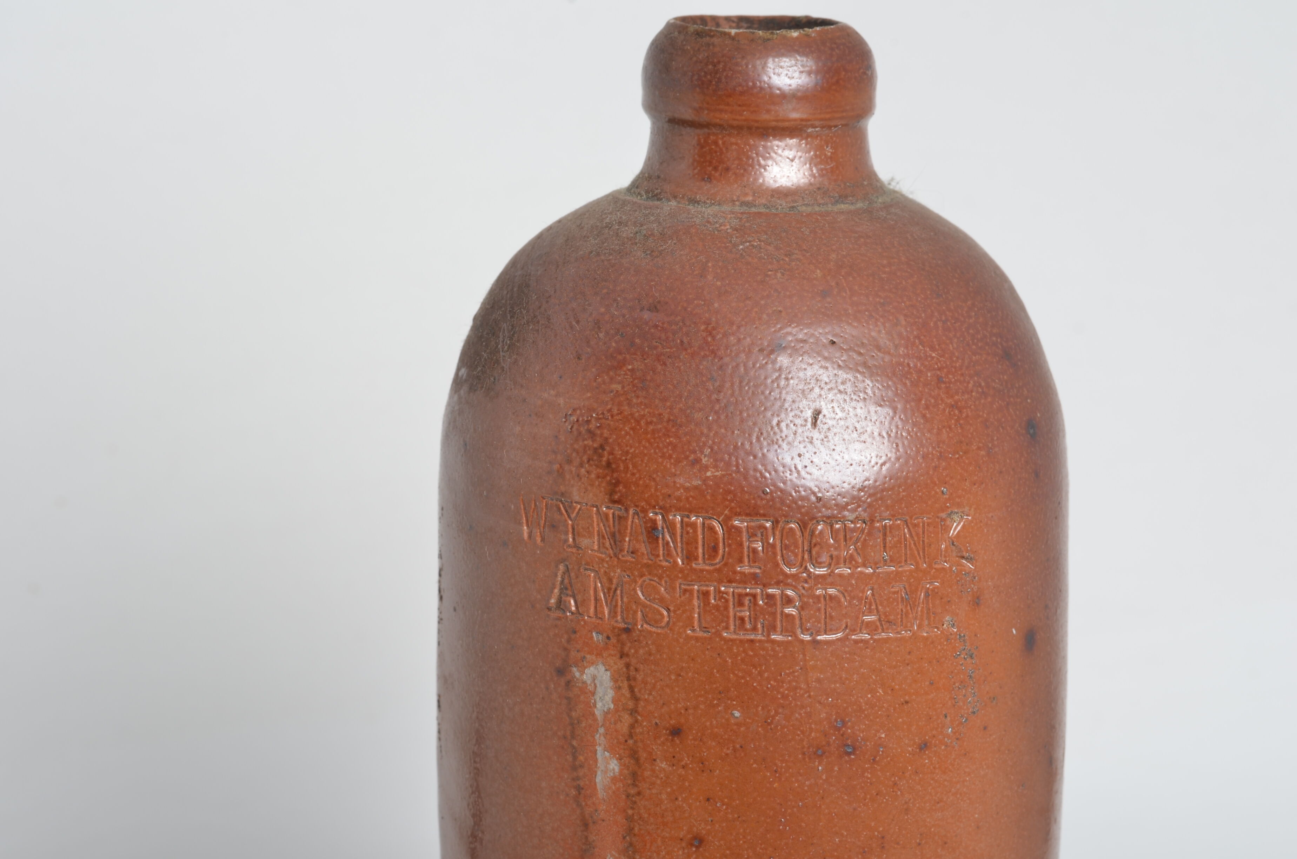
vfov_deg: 18.1
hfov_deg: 27.0
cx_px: 648
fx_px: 2696
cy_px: 430
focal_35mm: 75
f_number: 14
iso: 100
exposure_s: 1/125
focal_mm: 50
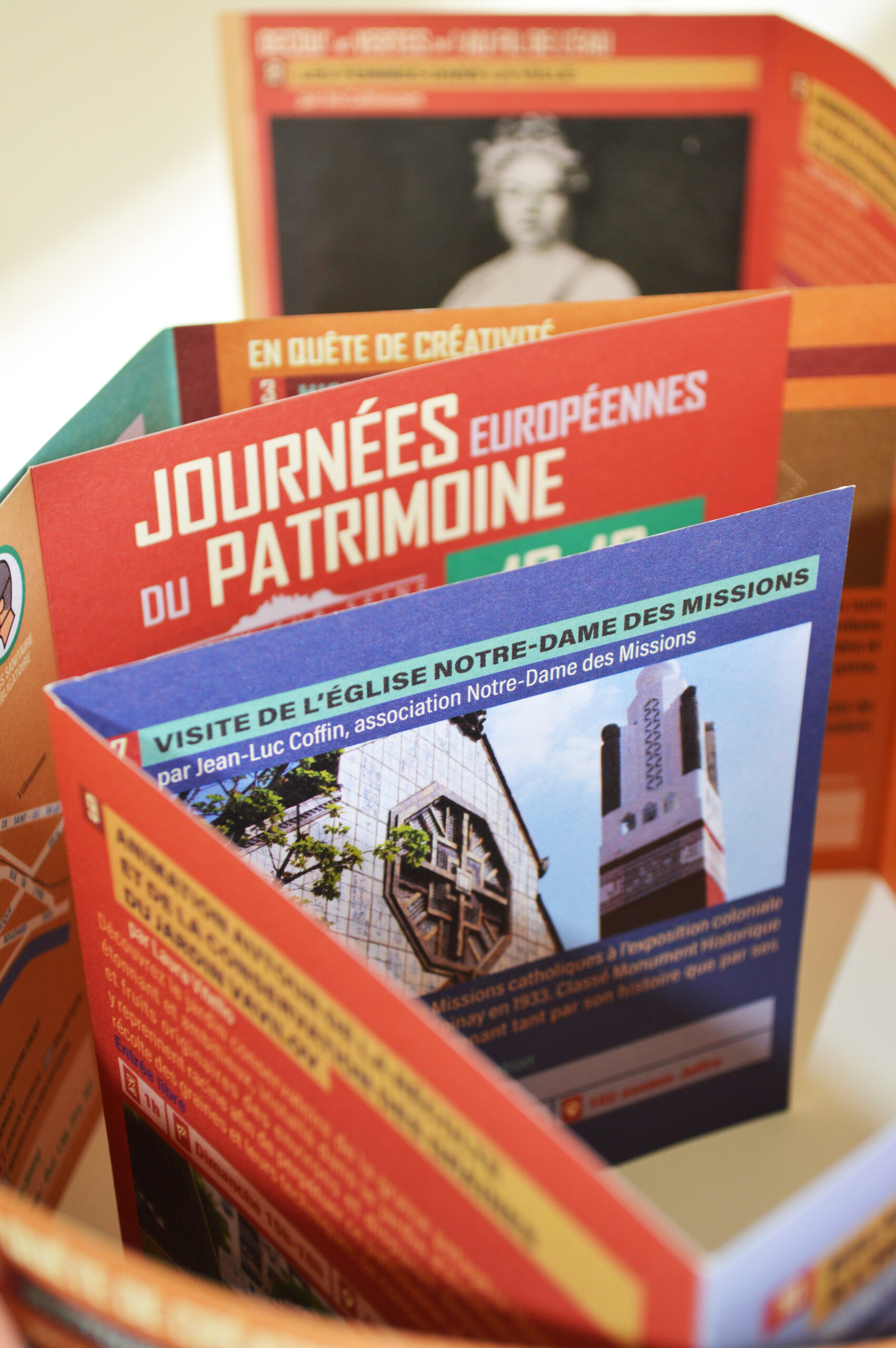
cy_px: 674
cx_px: 448
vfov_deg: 33.4
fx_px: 2244
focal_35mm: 60
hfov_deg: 22.6
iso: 250
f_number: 5.3
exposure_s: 1/125
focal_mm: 40
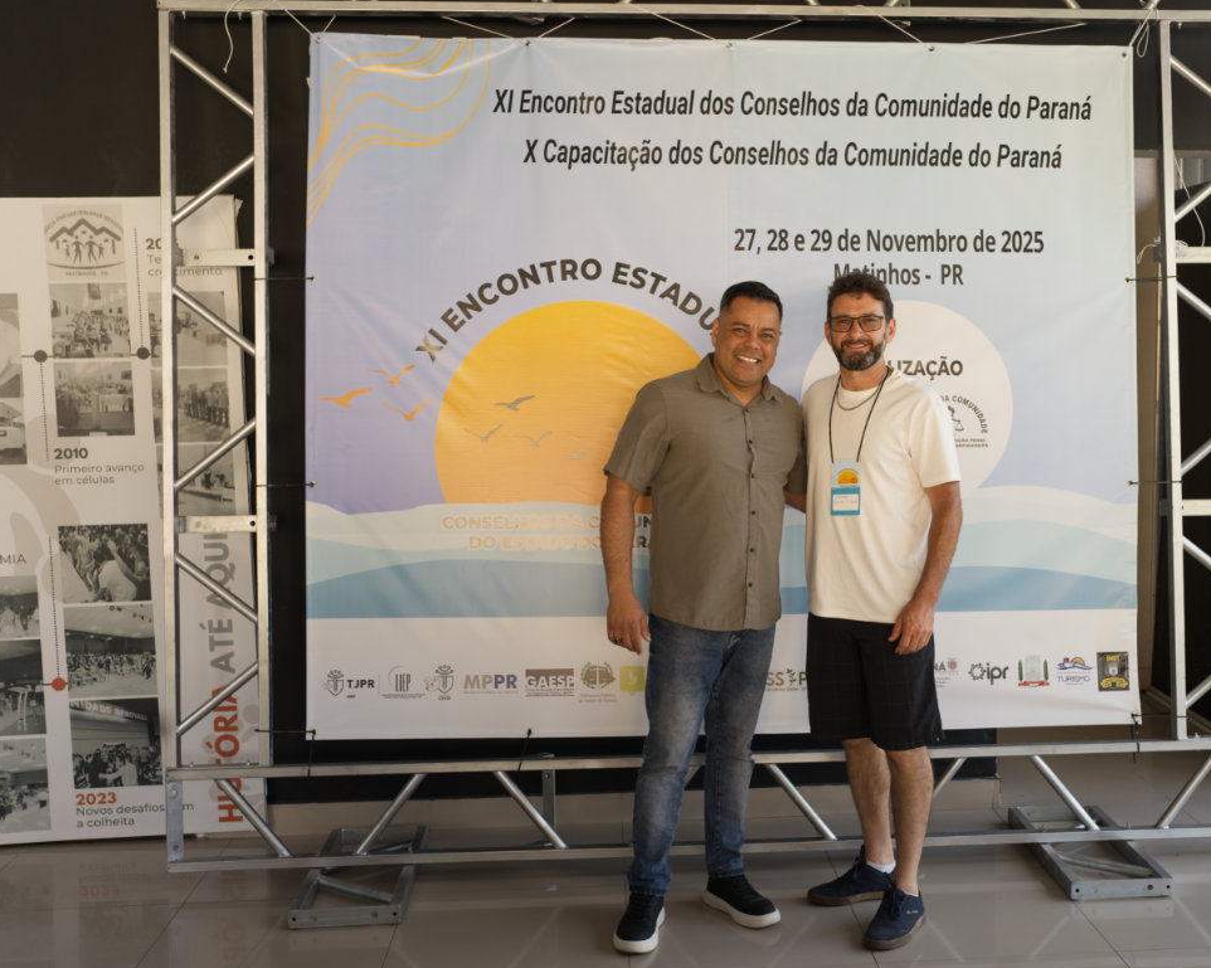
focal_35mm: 41
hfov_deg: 44.5
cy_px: 480
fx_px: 1469
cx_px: 752
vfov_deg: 36.5
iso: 200
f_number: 4
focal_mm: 35
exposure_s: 1/100
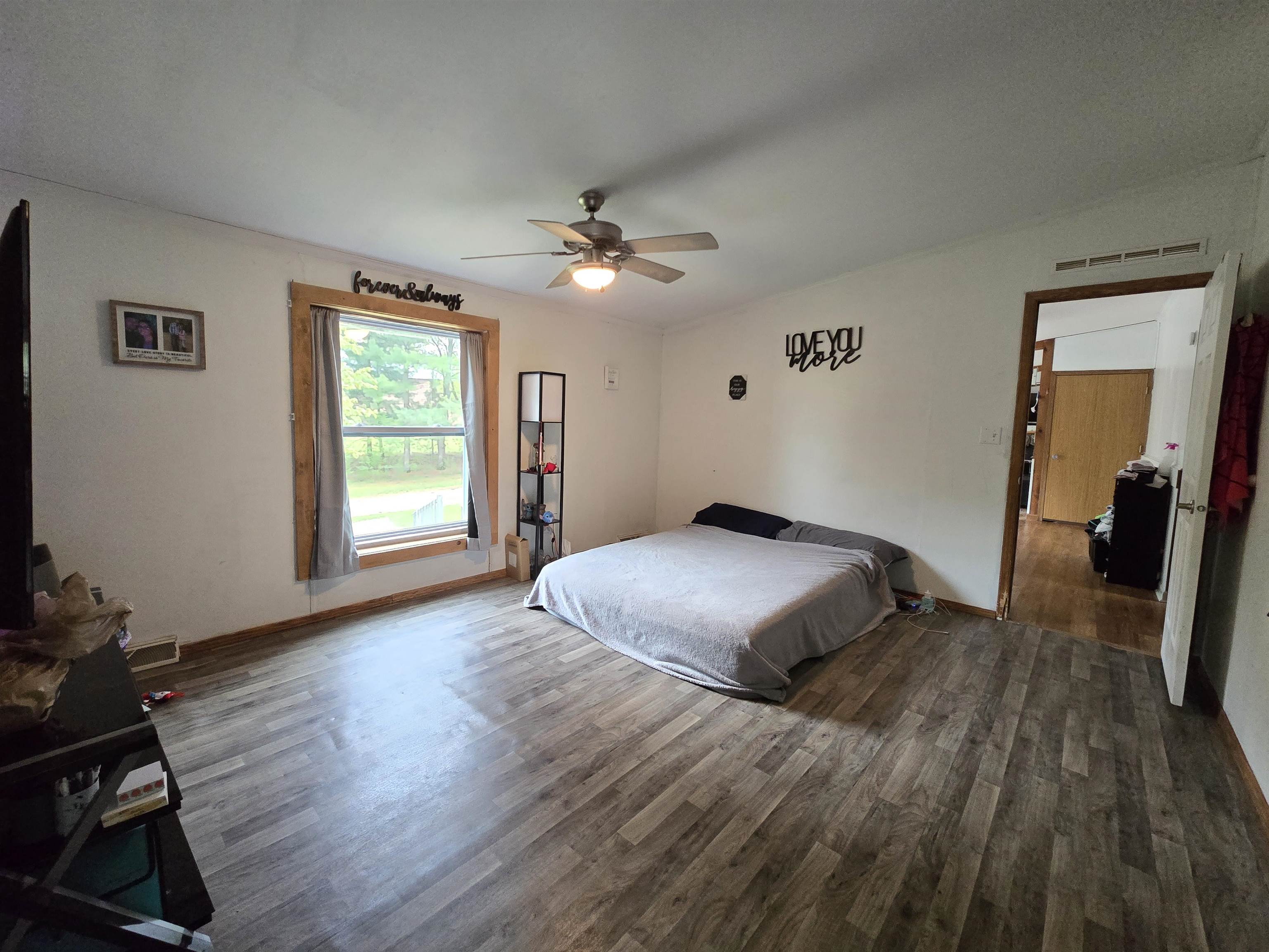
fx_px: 477
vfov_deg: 89.9
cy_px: 476
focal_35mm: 13
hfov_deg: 106.2
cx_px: 634
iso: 800
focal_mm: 2.2
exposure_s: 1/60
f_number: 2.2
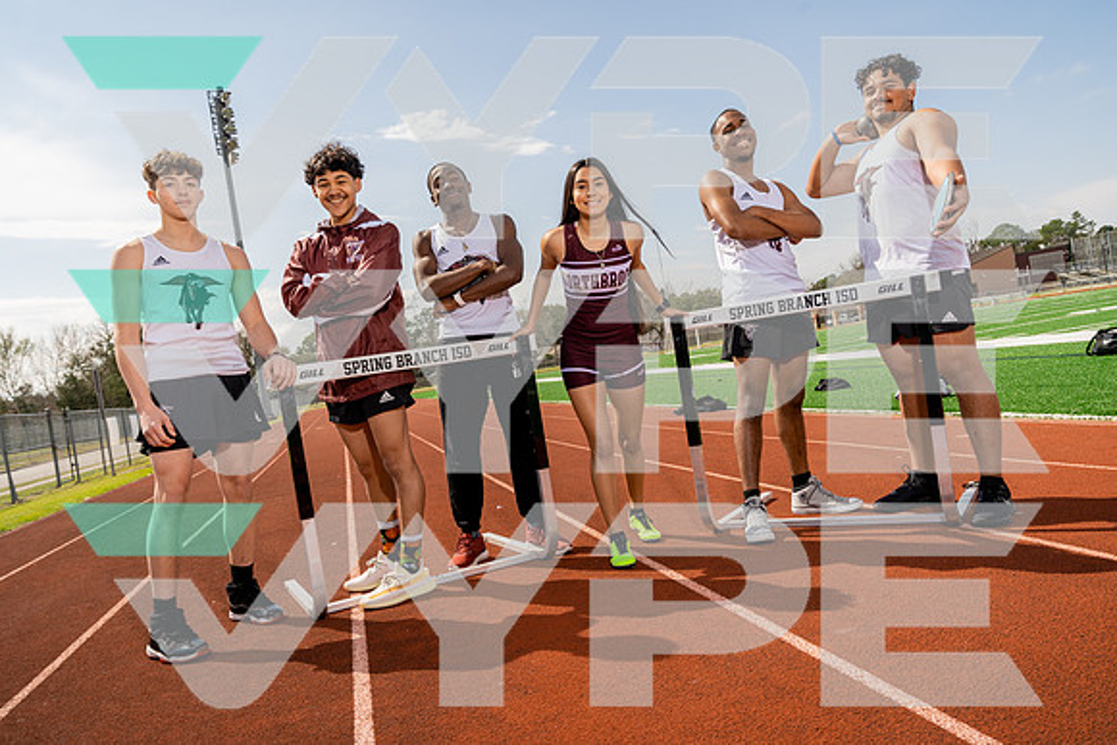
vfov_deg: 46.4
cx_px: 558
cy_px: 372
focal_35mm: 28
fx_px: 869
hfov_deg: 65.5
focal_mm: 28
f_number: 8
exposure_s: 1/250
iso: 100
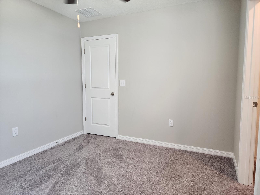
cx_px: 130
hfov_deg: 73.9
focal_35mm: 23
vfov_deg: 58.9
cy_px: 98
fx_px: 173
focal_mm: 6.4
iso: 160
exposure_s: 1/120
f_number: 1.8
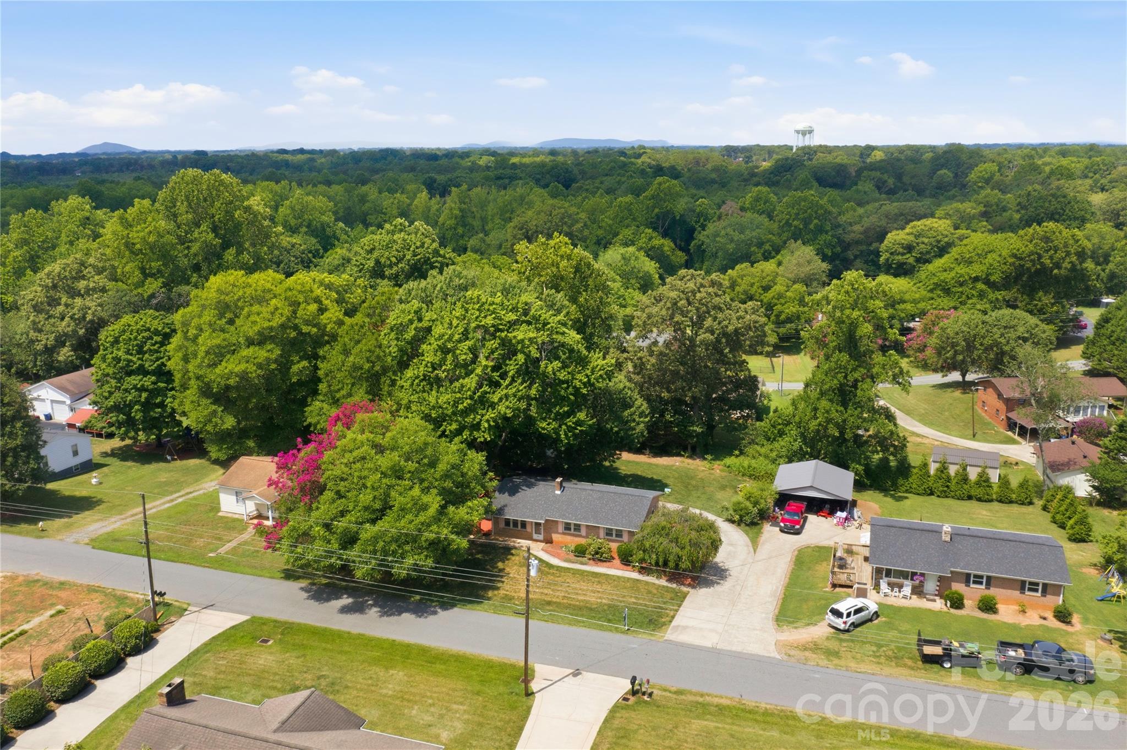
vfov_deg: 46.4
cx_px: 564
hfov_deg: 65.5
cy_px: 375
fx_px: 876
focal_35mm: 28
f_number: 7.1
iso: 100
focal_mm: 10.3
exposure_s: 1/320
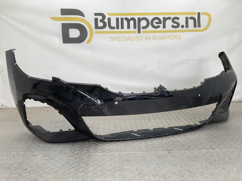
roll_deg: +0.8
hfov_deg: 61.7
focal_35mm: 29
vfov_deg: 48.2
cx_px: 121
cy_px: 90
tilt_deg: -10.1
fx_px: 203
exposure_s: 1/147
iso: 16
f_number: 1.8
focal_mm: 3
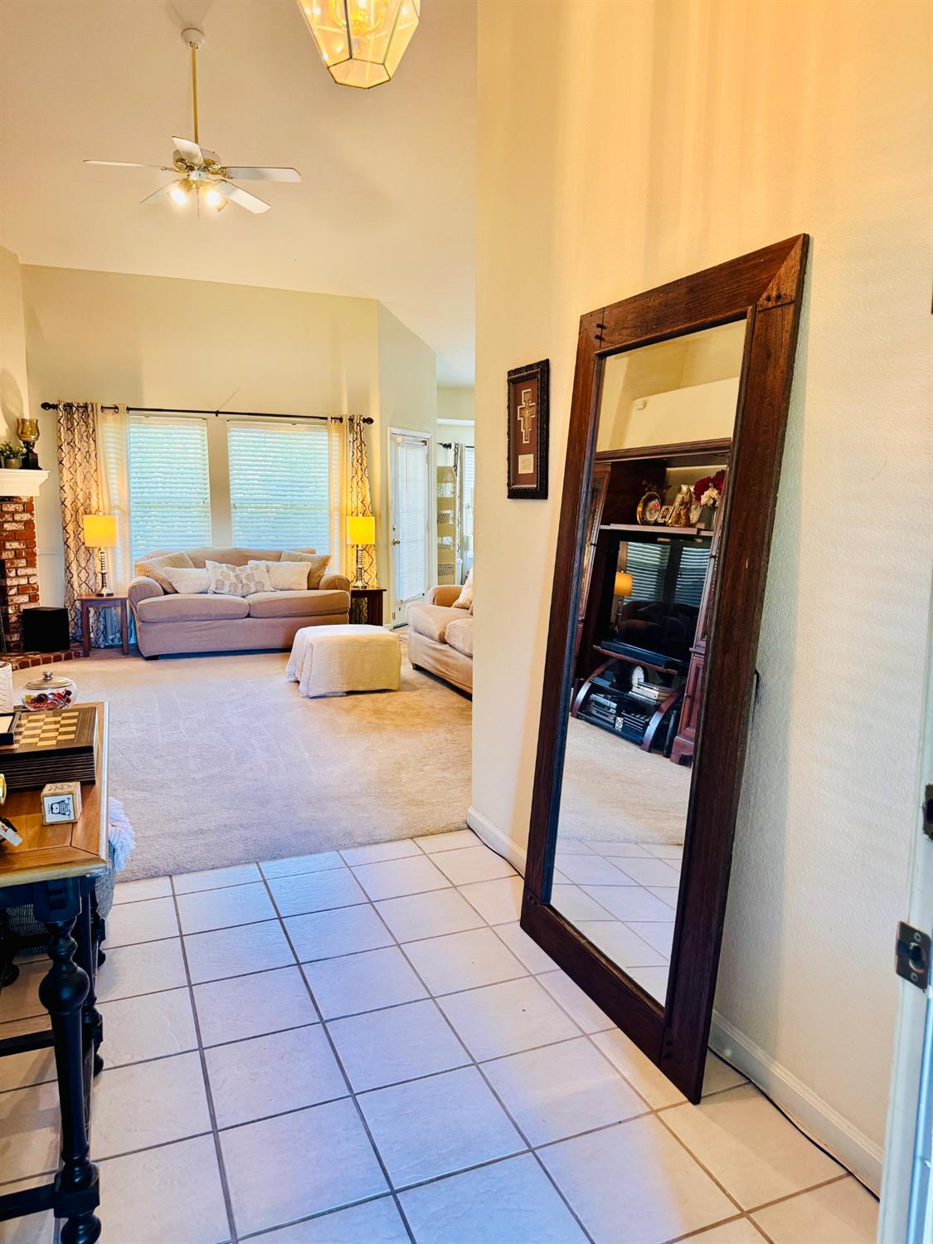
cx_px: 466
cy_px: 622
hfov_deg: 56.8
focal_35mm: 24
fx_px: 862
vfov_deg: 71.6
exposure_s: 1/60
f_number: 1.78
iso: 250
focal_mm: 6.76
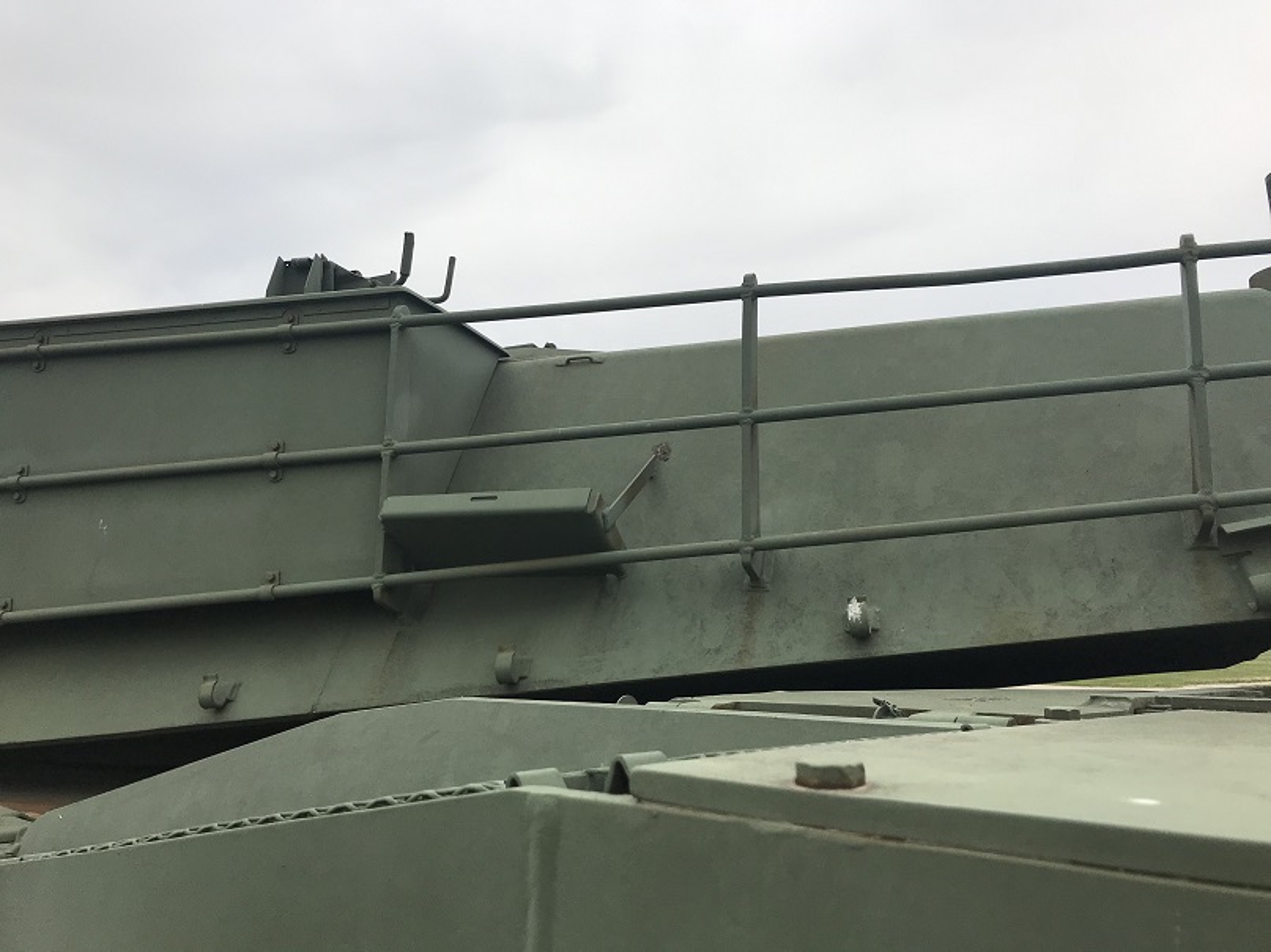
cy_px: 476
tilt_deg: +8.1
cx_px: 636
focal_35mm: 28
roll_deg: -0.1
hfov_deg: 63.5
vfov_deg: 49.7
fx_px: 1028
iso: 20
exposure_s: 1/2740
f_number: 1.8
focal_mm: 3.99
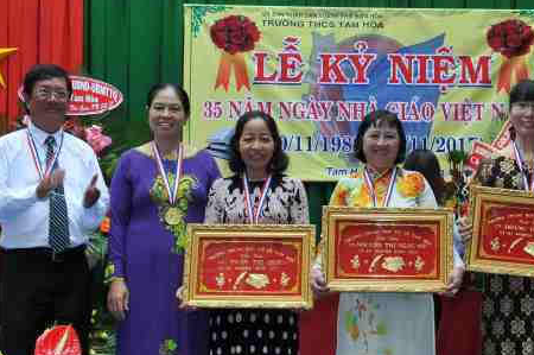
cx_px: 439
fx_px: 1185
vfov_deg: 16.9
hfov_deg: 24.9
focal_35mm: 80
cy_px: 268
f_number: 10
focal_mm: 24
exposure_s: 1/60
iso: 200
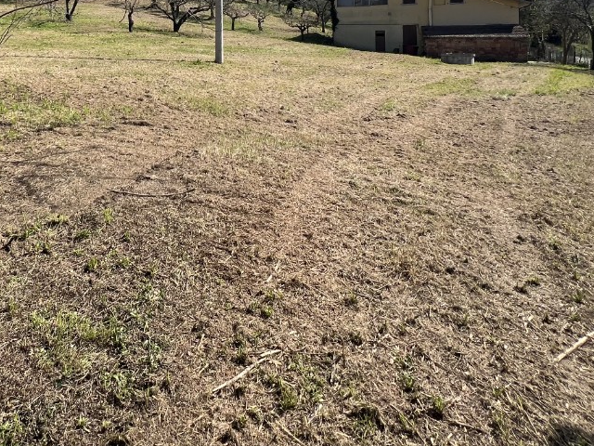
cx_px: 166
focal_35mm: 26
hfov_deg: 64.2
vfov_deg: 47.1
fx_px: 446
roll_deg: -1.3
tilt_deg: +3.7
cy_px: 34
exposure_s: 1/1248
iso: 32
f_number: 1.8
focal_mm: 1.57
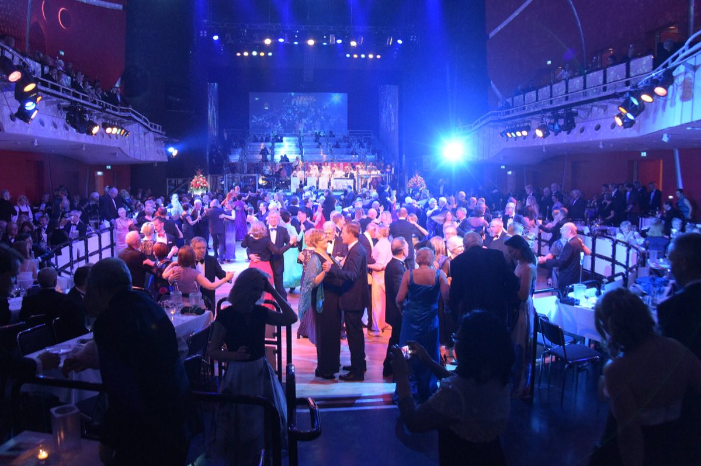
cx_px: 350
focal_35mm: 28
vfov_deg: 46.3
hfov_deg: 65.5
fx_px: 545
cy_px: 233
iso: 10000
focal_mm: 28
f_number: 6.3
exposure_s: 1/100
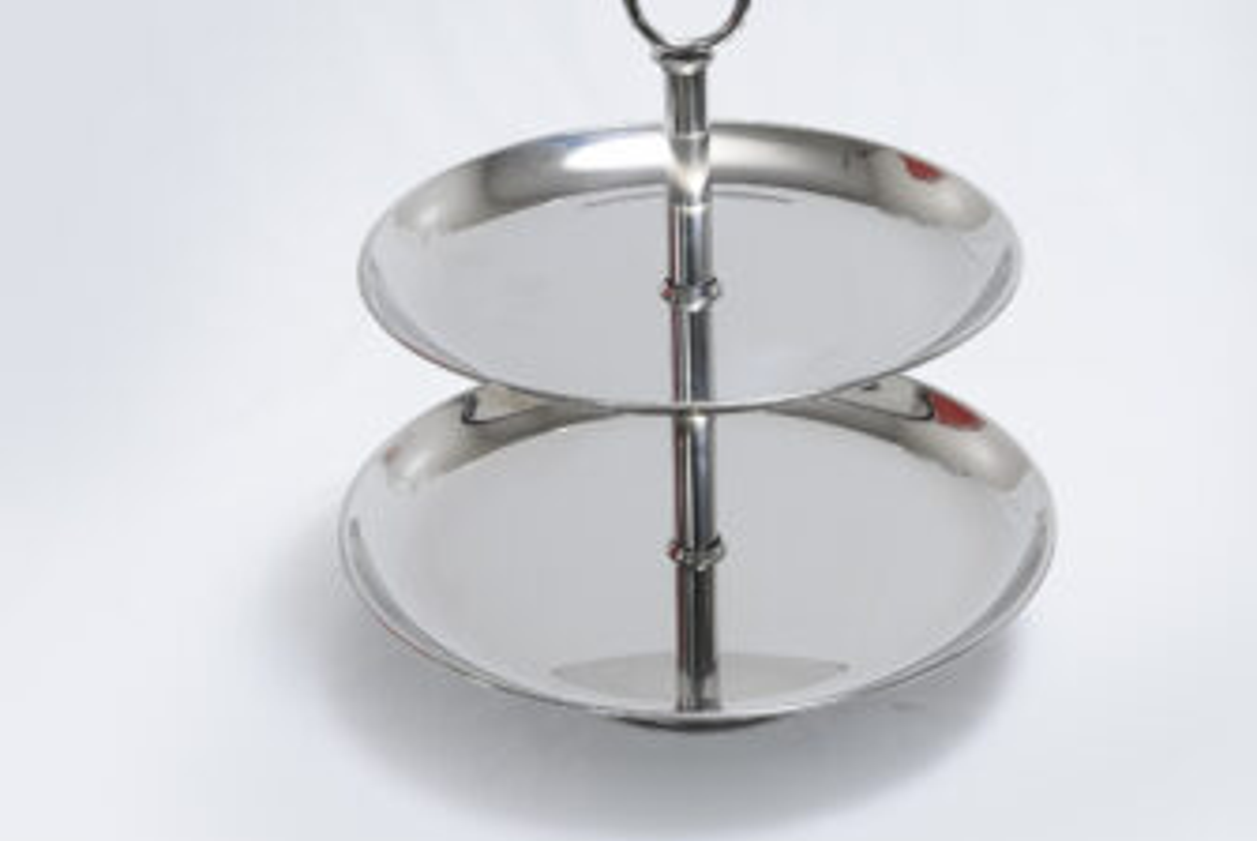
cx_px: 687
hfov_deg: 23.6
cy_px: 347
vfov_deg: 15.9
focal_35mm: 86
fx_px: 3005
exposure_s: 1/125
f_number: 10
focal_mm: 48
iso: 3200
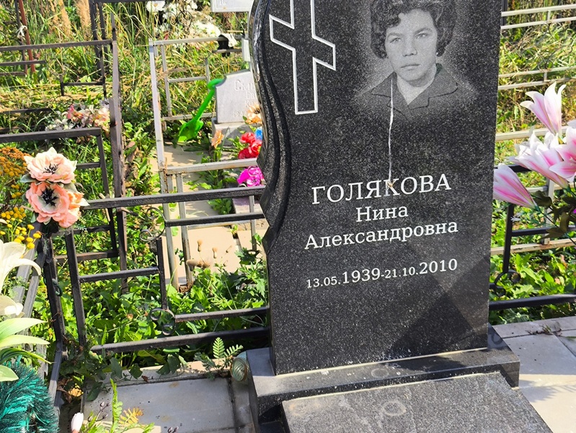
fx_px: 832
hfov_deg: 38.2
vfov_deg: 29.1
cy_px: 216
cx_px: 288
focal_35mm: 50
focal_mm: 4.71
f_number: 1.7
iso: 50
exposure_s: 1/649
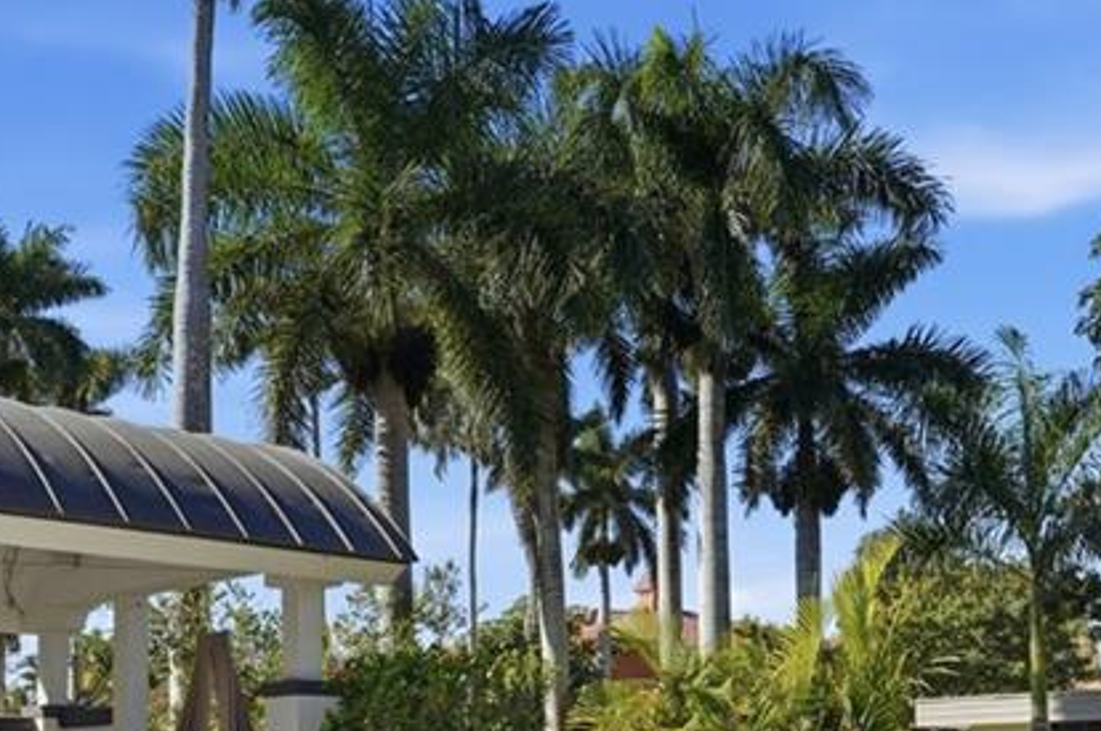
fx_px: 1436
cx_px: 407
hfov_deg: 41.6
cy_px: 817
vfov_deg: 26.2
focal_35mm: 47
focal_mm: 19
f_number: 9
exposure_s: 1/1600
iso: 200
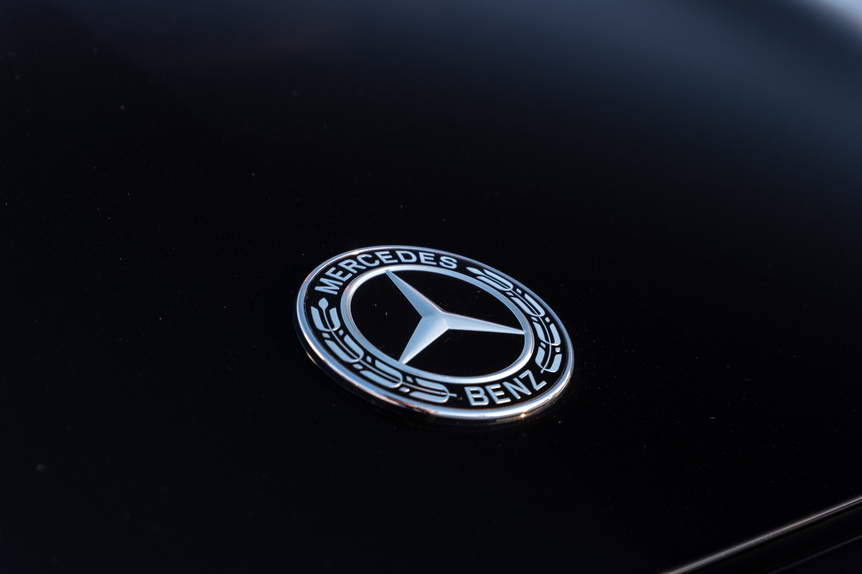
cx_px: 431
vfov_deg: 18.2
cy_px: 287
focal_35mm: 75
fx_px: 1795
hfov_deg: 27.0
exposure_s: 1/30
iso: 320
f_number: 7.1
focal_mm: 50
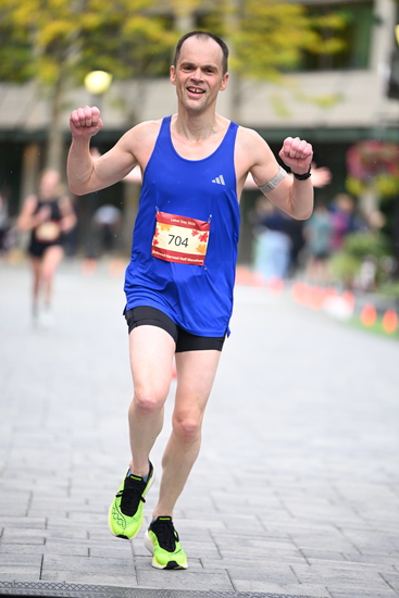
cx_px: 200
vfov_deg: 10.3
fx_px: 3323
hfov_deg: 6.9
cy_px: 299
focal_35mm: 200
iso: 1250
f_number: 2.8
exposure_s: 1/1250
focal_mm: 200
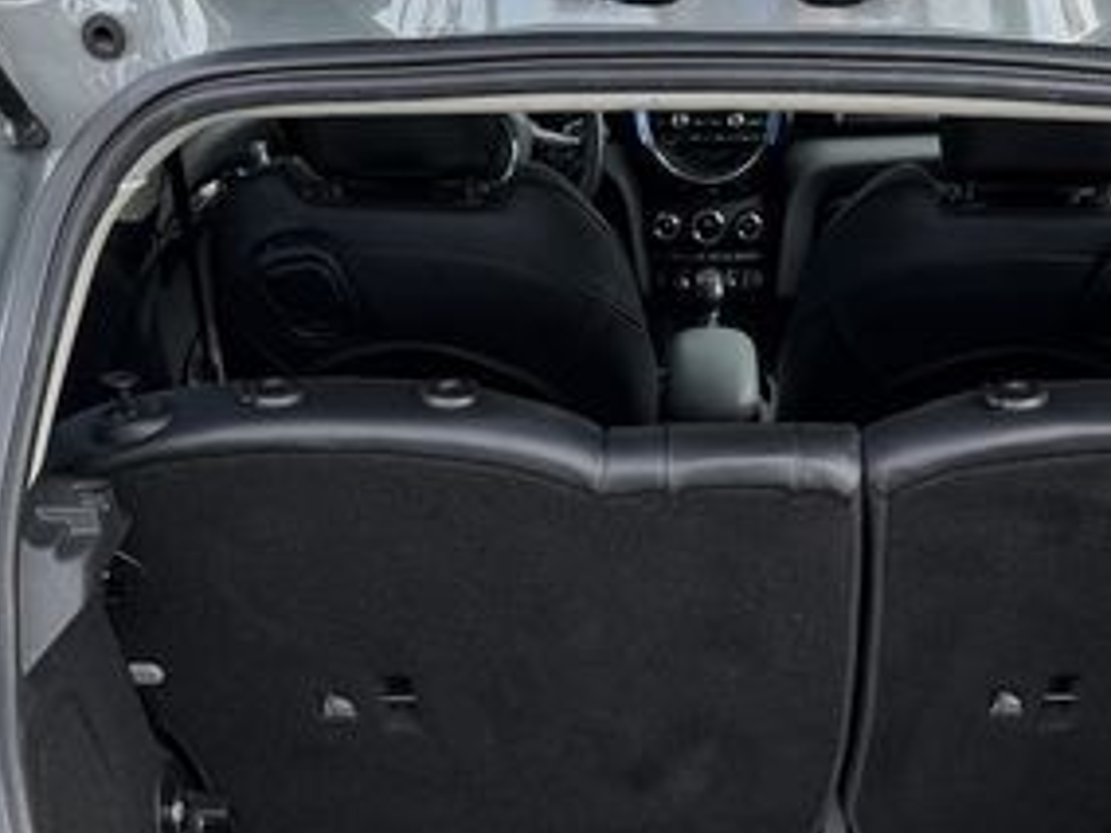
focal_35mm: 54
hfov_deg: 35.2
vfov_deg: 25.0
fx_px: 1733
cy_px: 927
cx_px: 735
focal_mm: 6.76
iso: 80
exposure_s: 1/728
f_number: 1.78
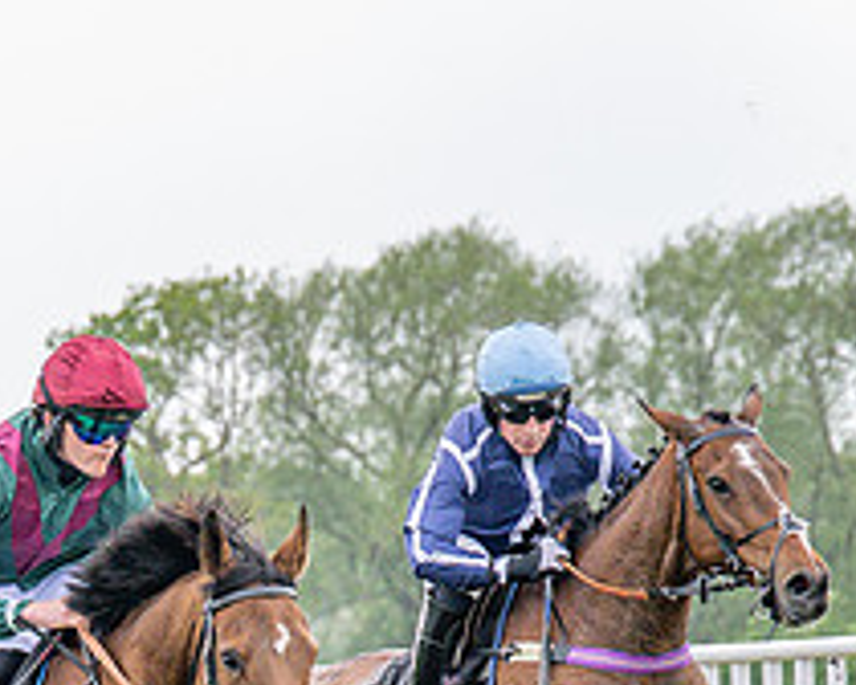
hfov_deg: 3.7
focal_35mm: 524
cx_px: 357
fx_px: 13275
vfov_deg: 2.9
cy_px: 964
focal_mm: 87
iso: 400
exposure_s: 1/1000
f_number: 4
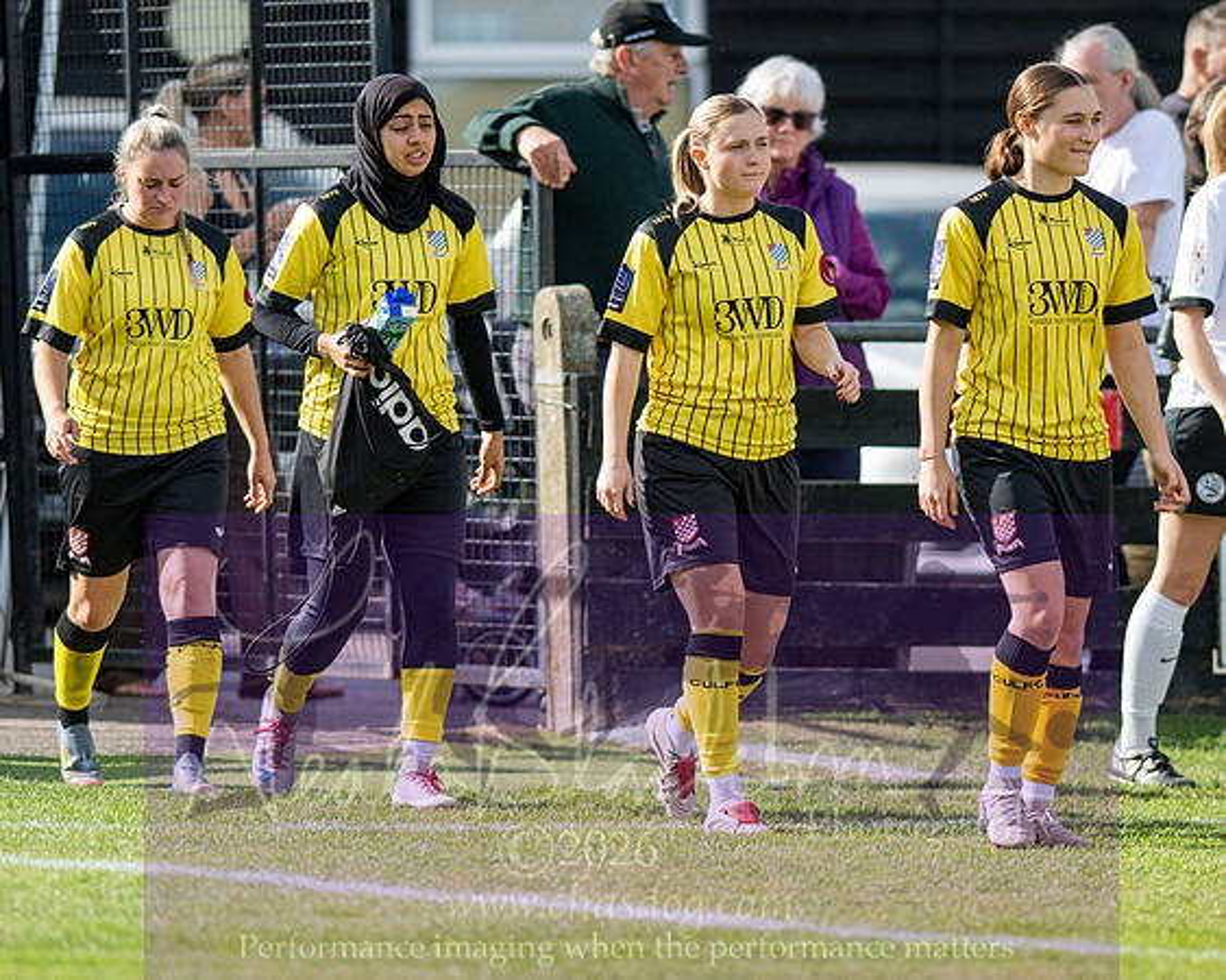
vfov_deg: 3.0
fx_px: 18918
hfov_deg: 3.7
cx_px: 632
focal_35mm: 522
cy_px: 490
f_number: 2.8
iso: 200
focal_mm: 300
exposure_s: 1/2000
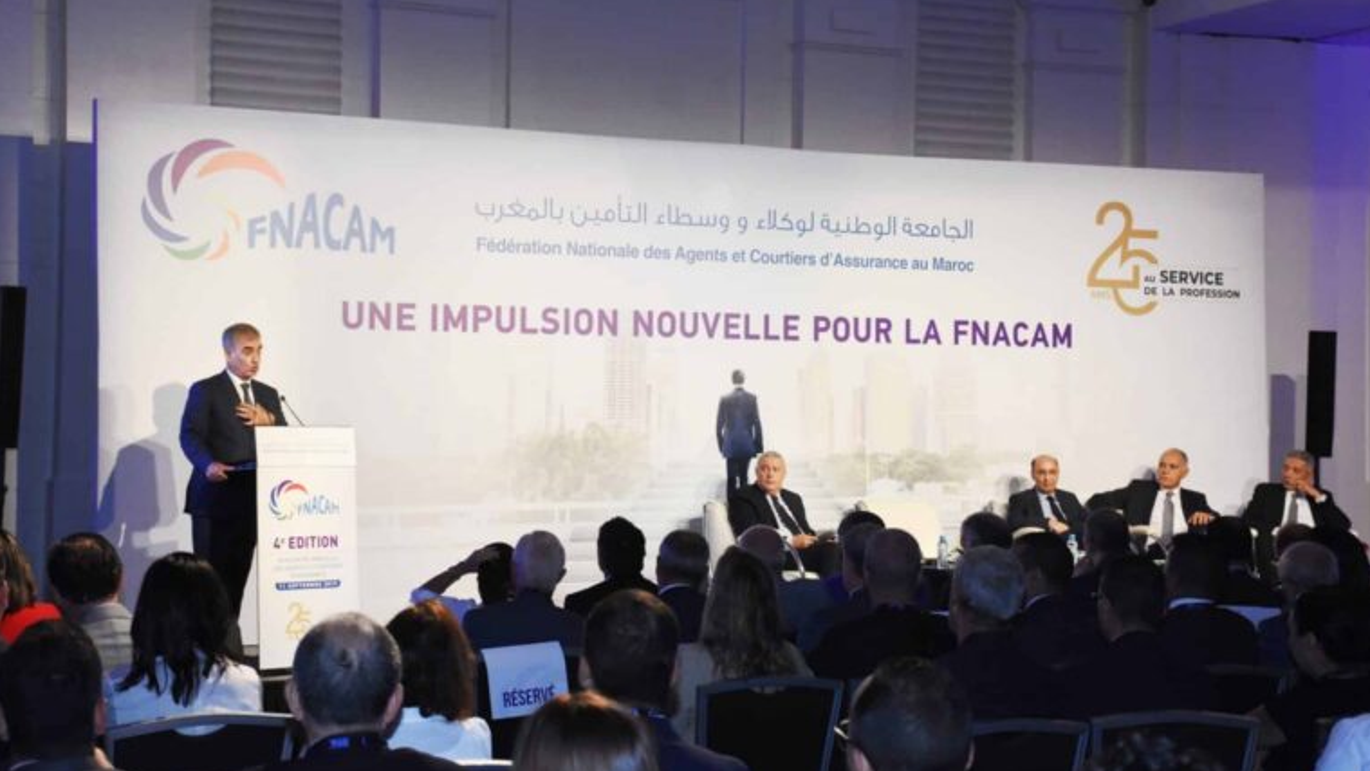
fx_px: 2599
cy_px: 332
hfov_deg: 29.5
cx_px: 690
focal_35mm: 72
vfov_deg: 16.9
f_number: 5.6
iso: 1600
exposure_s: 1/60
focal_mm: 45
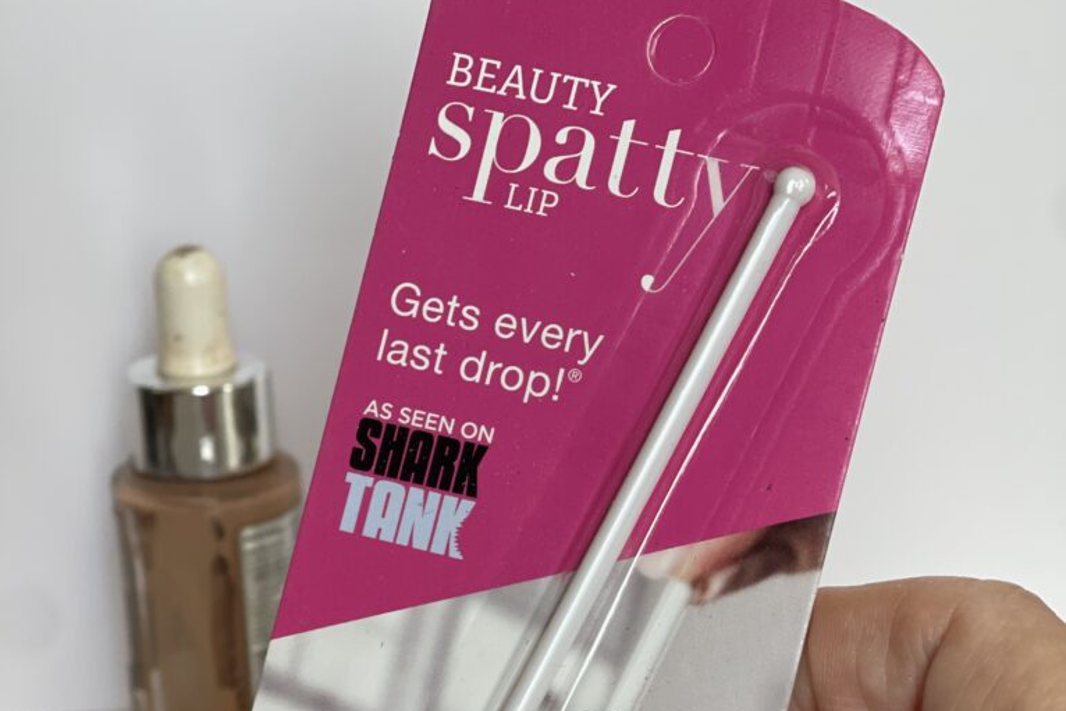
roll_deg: +0.1
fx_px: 2636
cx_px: 533
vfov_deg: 15.1
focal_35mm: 89
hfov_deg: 22.9
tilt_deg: -20.0
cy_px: 685
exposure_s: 1/121
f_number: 2.2
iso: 125
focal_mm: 7.5
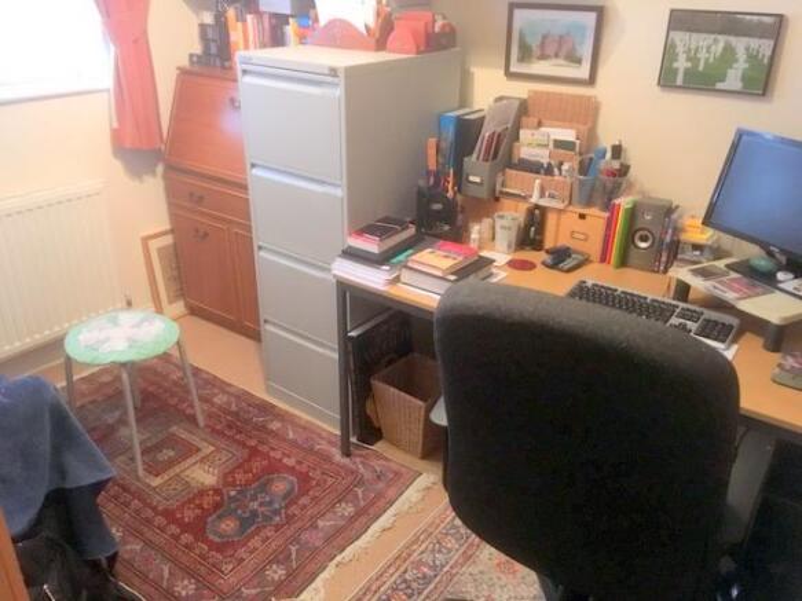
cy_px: 300
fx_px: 672
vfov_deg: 48.2
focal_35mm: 29
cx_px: 401
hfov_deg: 61.7
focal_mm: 4.15
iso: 320
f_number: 2.2
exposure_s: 1/17
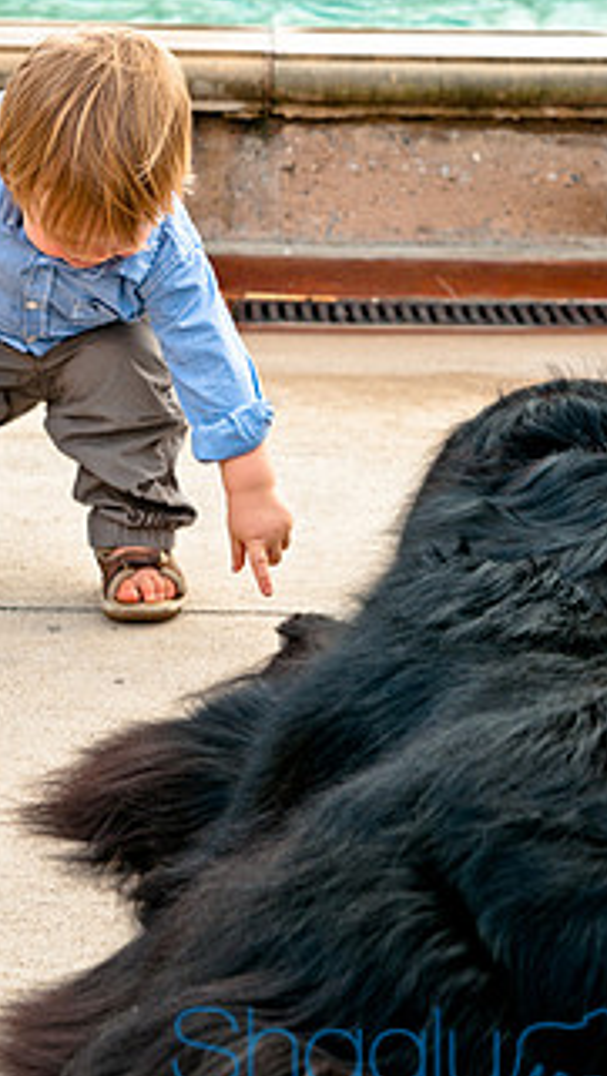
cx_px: 200
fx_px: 3142
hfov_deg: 11.0
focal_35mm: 110
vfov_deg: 19.4
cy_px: 463
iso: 200
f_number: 5.6
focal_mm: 50
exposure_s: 1/125
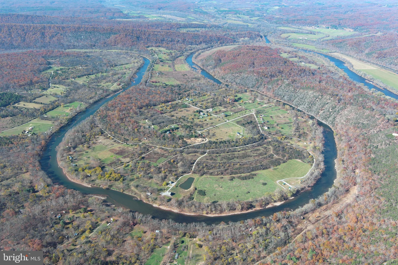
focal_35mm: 29
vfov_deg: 45.0
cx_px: 199
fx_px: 321
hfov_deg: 63.7
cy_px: 132
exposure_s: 1/526
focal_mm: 10.57
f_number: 2.8
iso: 100
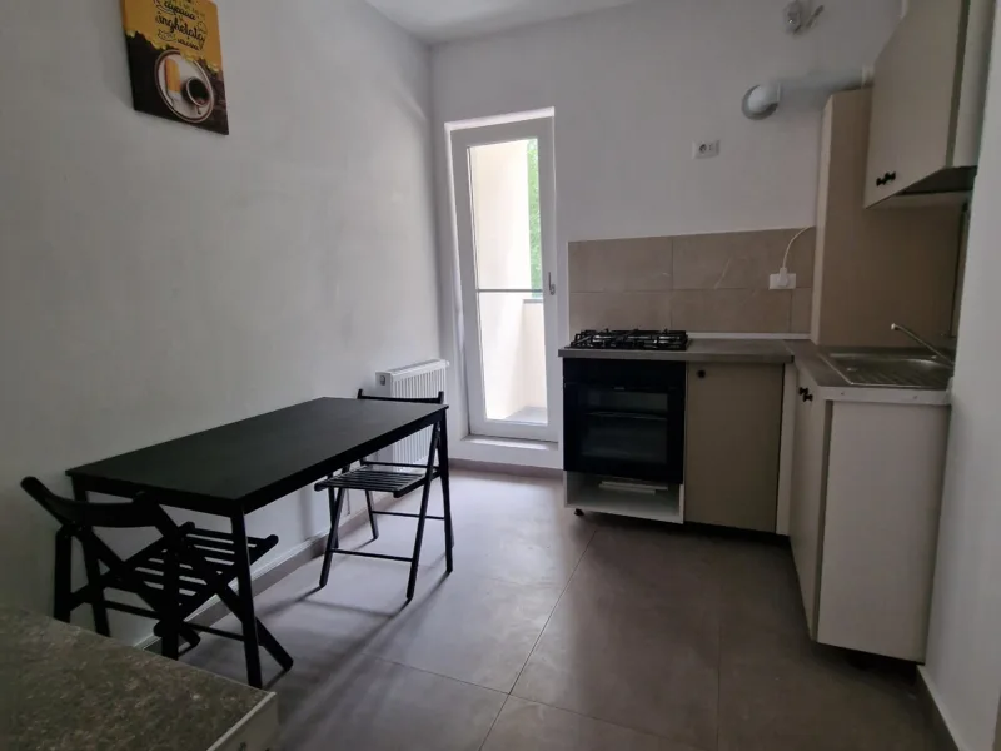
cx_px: 500
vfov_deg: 89.9
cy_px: 376
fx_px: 376
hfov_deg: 106.2
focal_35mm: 13
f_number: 2.2
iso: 320
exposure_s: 1/50
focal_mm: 2.2
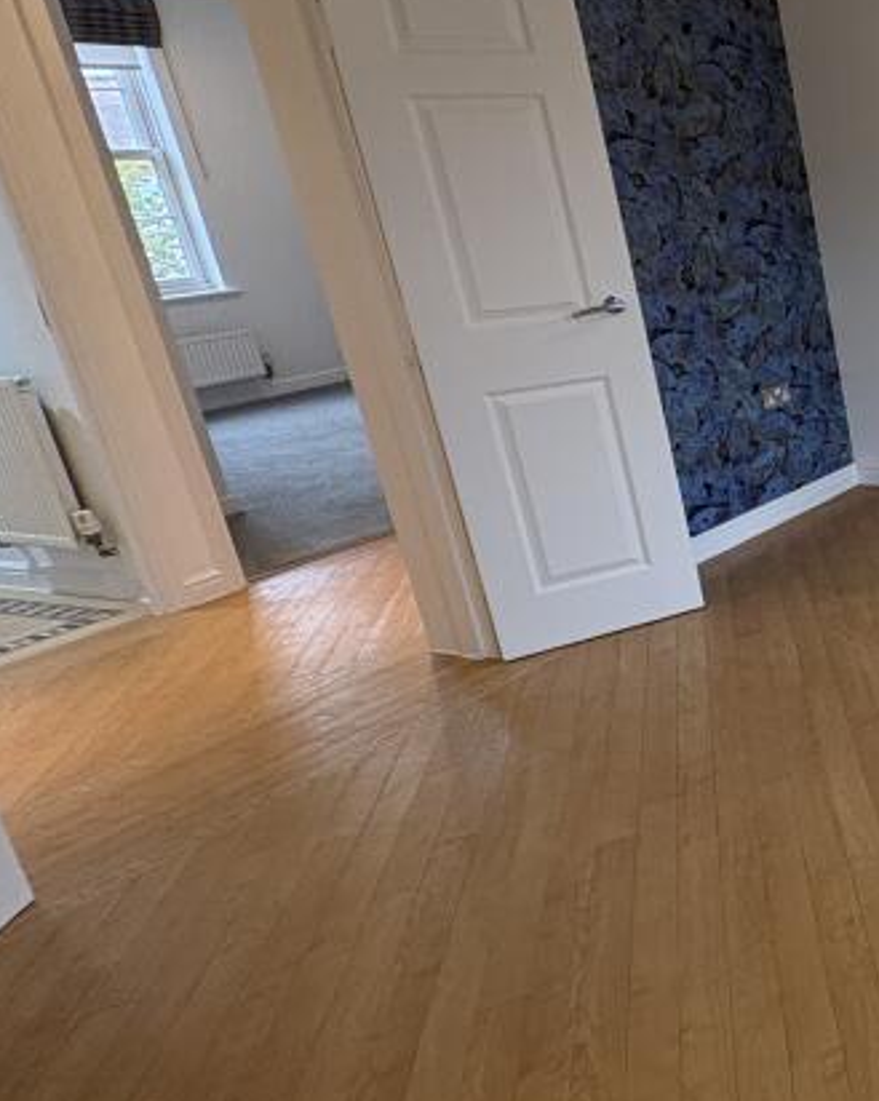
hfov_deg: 28.4
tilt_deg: -16.7
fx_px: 1107
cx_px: 1317
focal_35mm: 34
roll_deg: +2.5
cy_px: 452
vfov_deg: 52.6
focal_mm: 2.22
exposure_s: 1/50
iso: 125
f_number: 2.2
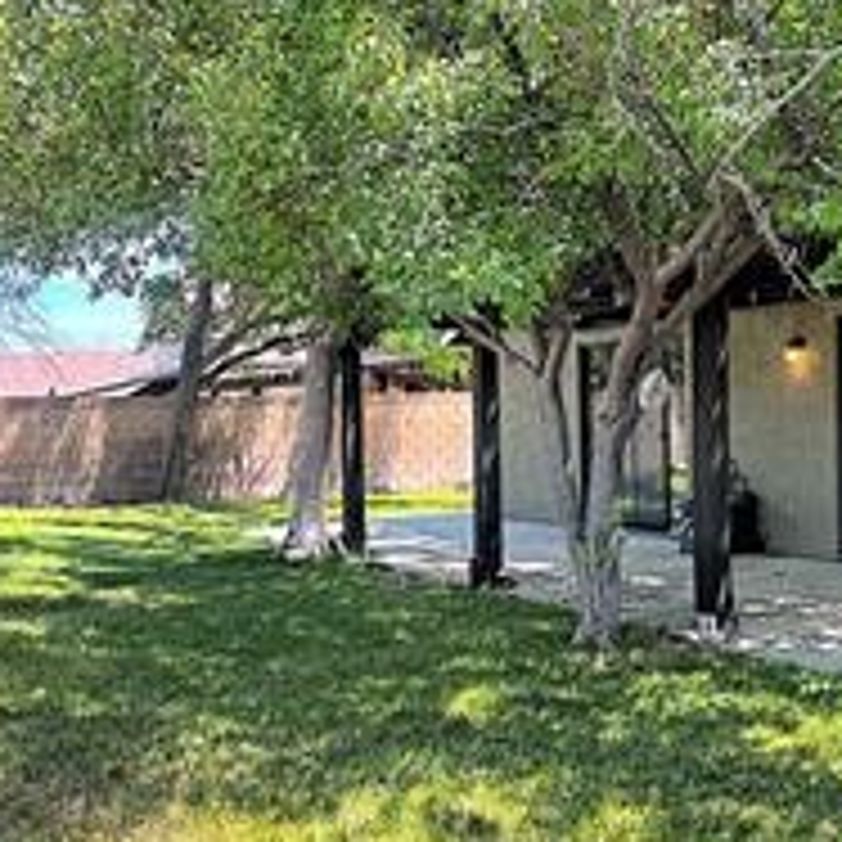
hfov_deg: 39.8
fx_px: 1156
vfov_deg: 40.0
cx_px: 525
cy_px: 459
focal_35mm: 42
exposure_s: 1/621
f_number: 1.5
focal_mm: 5.7
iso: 50
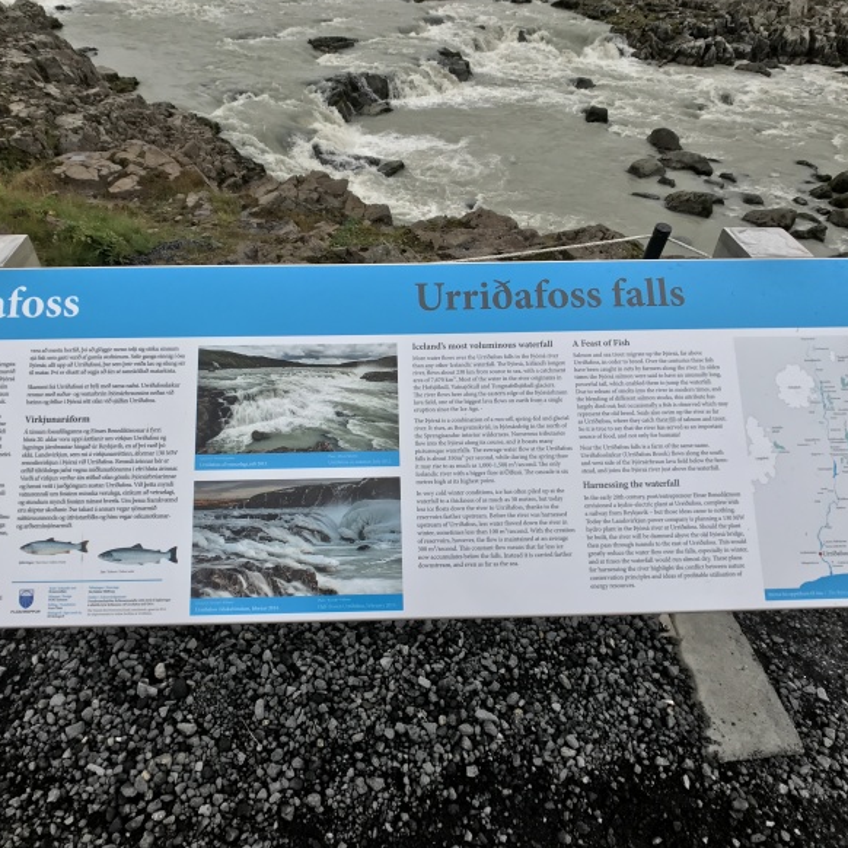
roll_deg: -0.7
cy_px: 417
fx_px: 942
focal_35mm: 34
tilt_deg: -42.1
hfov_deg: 48.4
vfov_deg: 48.4
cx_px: 399
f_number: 1.8
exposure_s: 1/1227
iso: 20
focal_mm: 3.99
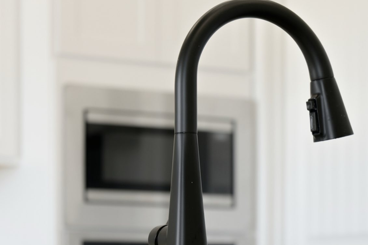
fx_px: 1152
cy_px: 173
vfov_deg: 12.1
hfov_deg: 18.1
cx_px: 213
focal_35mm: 113
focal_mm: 53
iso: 125
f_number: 2.8
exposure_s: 1/100
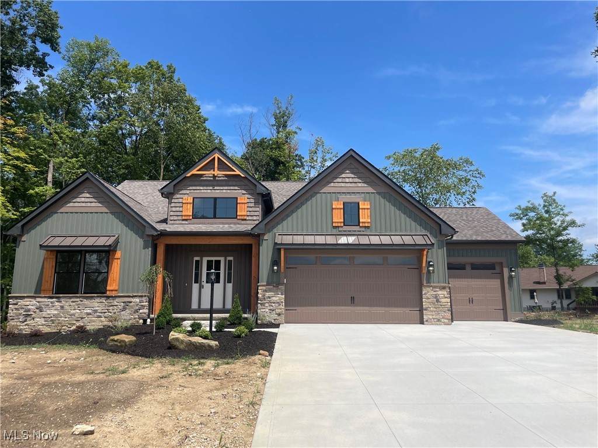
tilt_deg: +10.8
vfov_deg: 53.1
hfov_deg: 67.3
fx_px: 449
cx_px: 299
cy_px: 224
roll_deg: +0.3
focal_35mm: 26
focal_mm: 4.2
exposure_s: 1/4464
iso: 32
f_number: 1.6
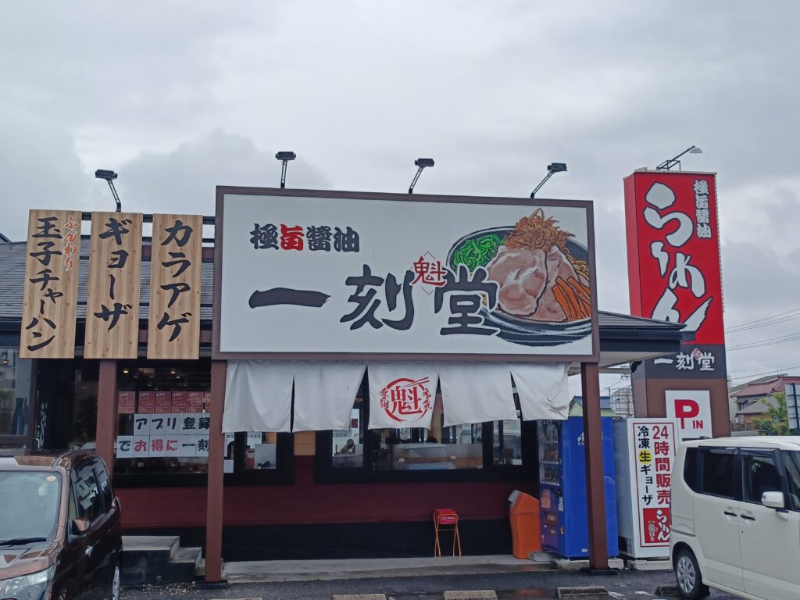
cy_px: 300
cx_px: 400
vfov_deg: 38.7
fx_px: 855
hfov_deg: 50.1
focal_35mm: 37
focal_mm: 4.7
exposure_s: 1/1199
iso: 64
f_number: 1.7
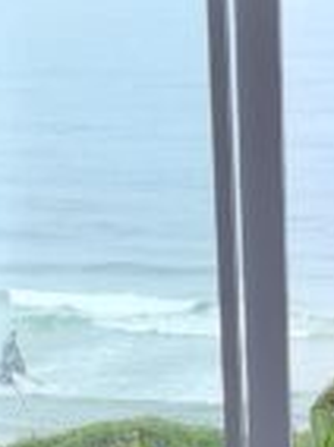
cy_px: 1146
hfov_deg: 7.8
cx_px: 334
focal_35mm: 188
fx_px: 2426
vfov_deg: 9.2
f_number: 1.8
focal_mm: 5.4
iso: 50
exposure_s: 1/586
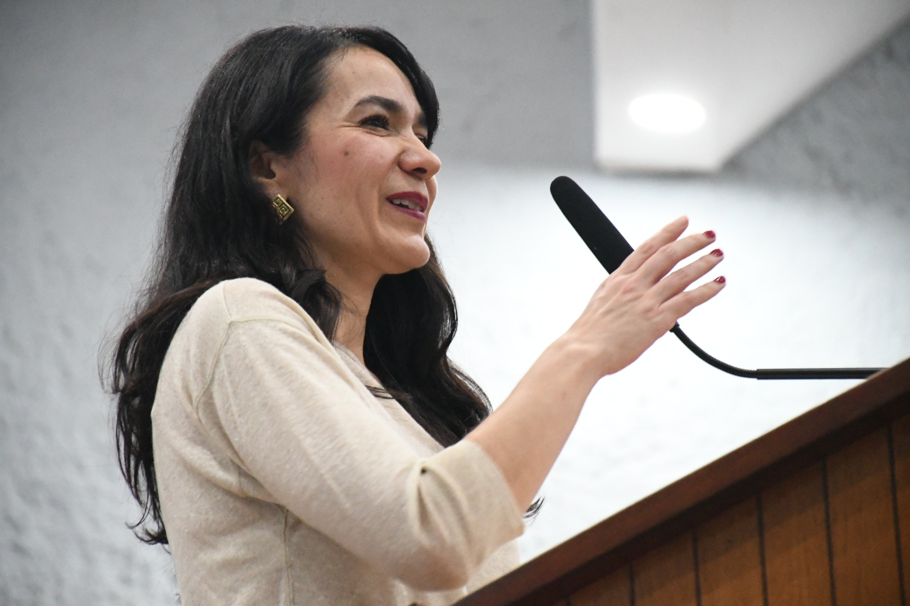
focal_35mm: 210
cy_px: 303
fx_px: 5308
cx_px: 455
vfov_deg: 6.5
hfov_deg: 9.8
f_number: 5.6
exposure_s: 1/80
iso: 10000
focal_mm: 140
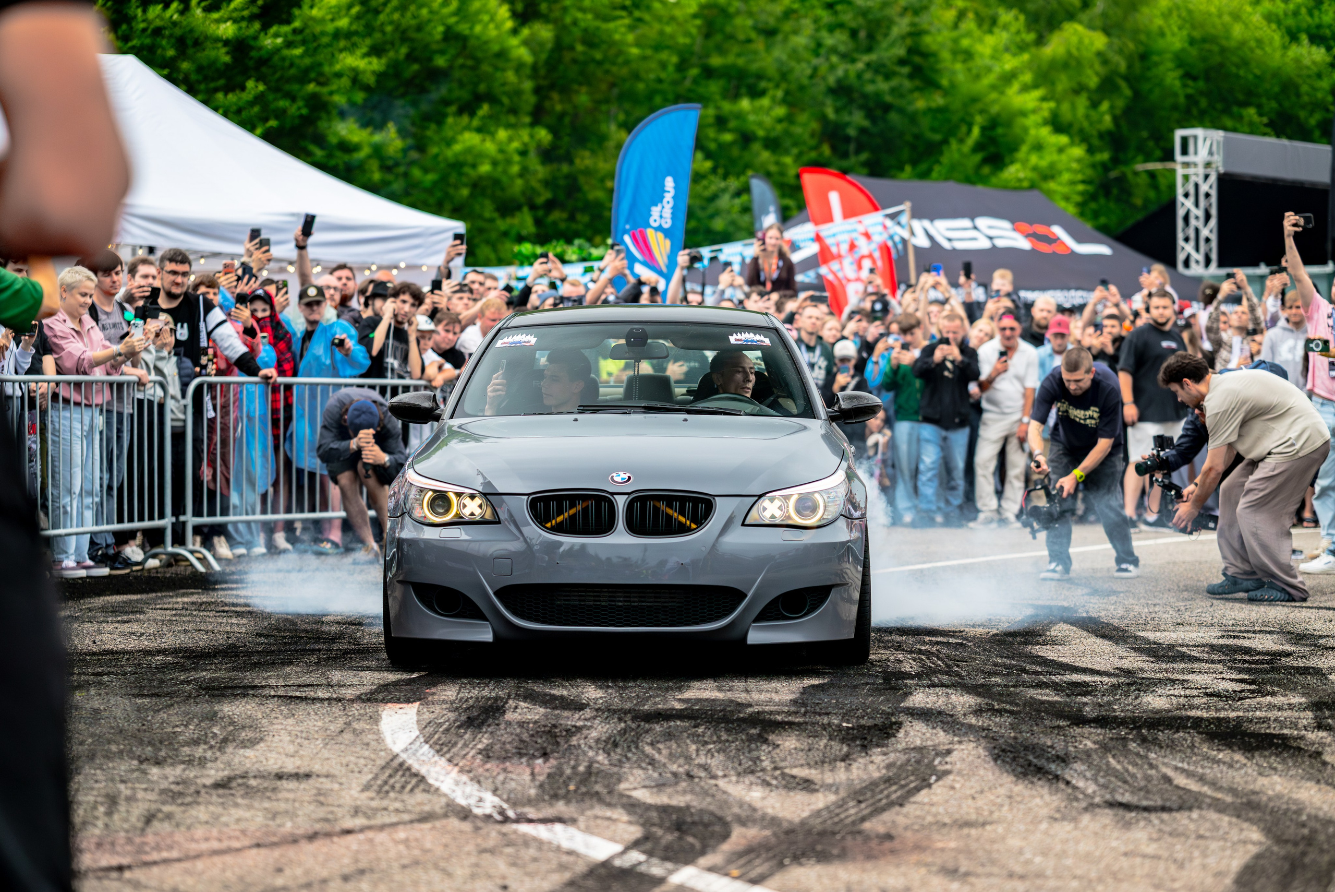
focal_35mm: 88
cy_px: 446
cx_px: 668
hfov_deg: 23.2
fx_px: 3249
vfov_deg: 15.6
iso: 800
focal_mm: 85
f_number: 2.2
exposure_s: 1/640
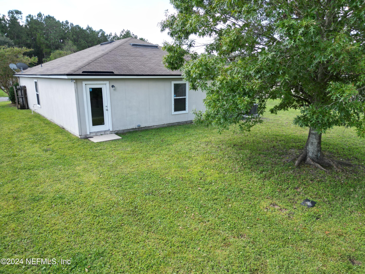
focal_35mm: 24
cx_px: 182
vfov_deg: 56.8
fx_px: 253
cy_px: 137
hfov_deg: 71.6
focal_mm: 6.72
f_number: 1.7
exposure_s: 1/800
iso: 140
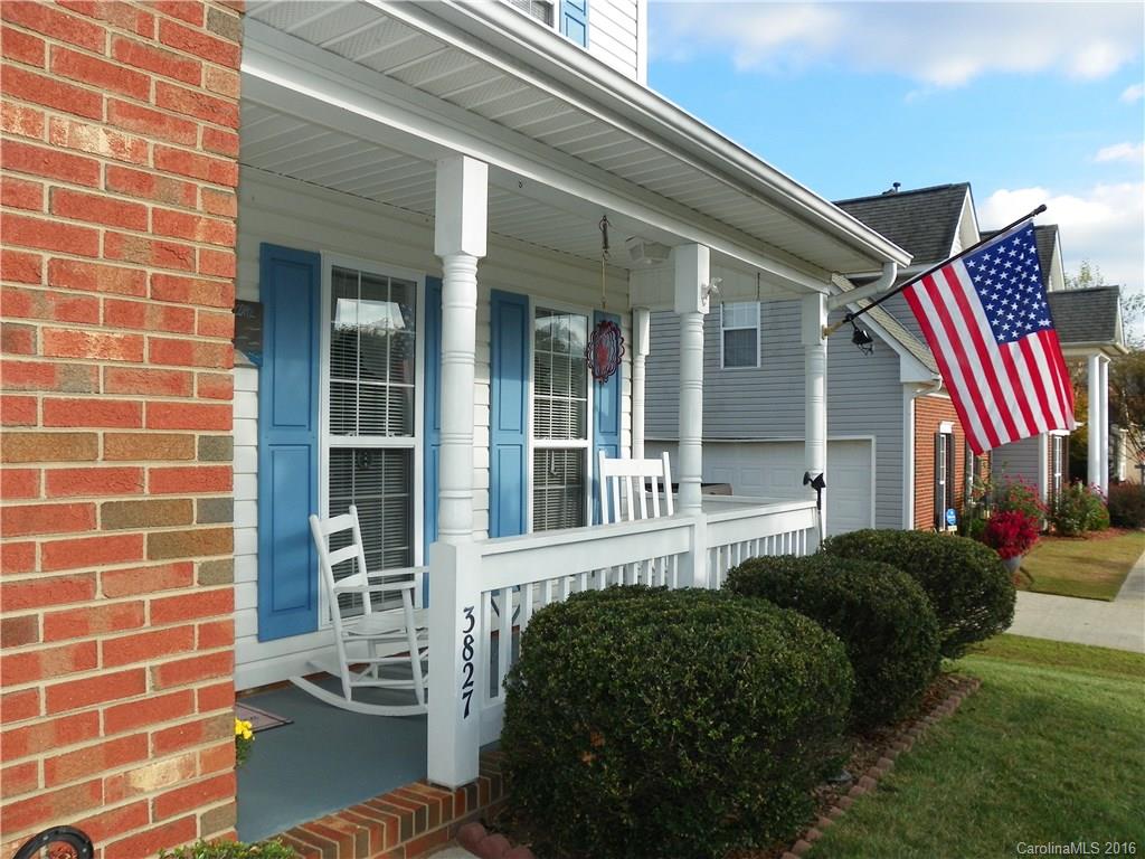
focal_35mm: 29
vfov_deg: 48.2
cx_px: 572
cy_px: 430
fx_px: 959
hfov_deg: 61.7
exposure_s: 1/320
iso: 64
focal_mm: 5.2
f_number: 4
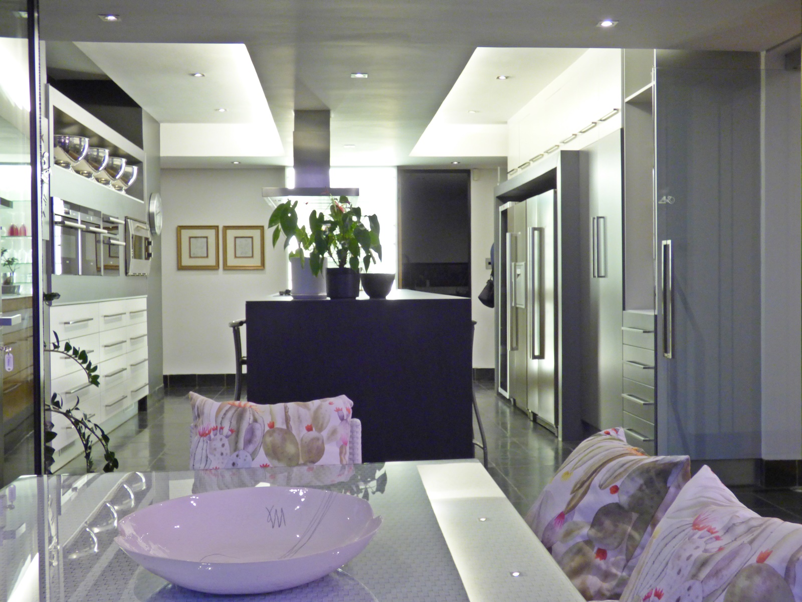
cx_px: 401
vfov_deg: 35.1
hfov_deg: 45.8
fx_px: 950
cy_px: 301
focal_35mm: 41
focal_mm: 7.37
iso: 250
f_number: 3.6
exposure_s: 1/8
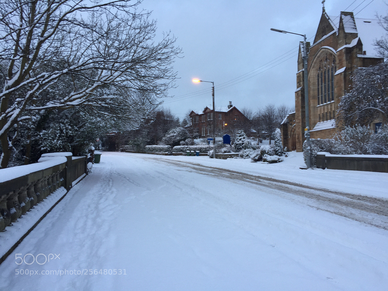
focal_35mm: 29
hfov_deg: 61.7
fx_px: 325
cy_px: 146
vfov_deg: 48.2
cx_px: 194
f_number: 2.2
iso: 32
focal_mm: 4.15
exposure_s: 1/50
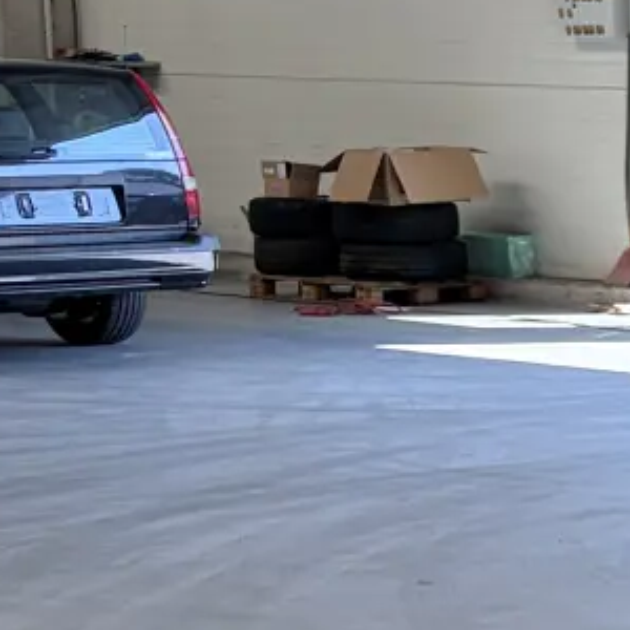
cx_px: 1716
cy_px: 542
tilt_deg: -8.4
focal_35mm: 147
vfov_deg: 11.8
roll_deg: -0.7
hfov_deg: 9.8
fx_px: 3027
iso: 64
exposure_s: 1/186
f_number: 1.6
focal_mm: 5.96
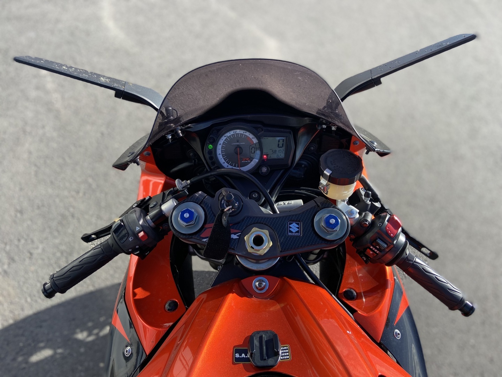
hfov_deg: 67.3
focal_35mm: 26
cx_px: 251
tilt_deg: -46.9
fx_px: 377
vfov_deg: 53.1
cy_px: 188
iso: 32
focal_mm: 4.25
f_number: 1.8
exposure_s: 1/845
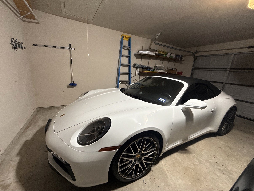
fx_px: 103
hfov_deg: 102.1
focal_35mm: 14
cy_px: 96
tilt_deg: -15.5
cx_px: 127
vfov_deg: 85.7
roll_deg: -3.8
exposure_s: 1/120
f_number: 2.2
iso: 200
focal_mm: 2.22
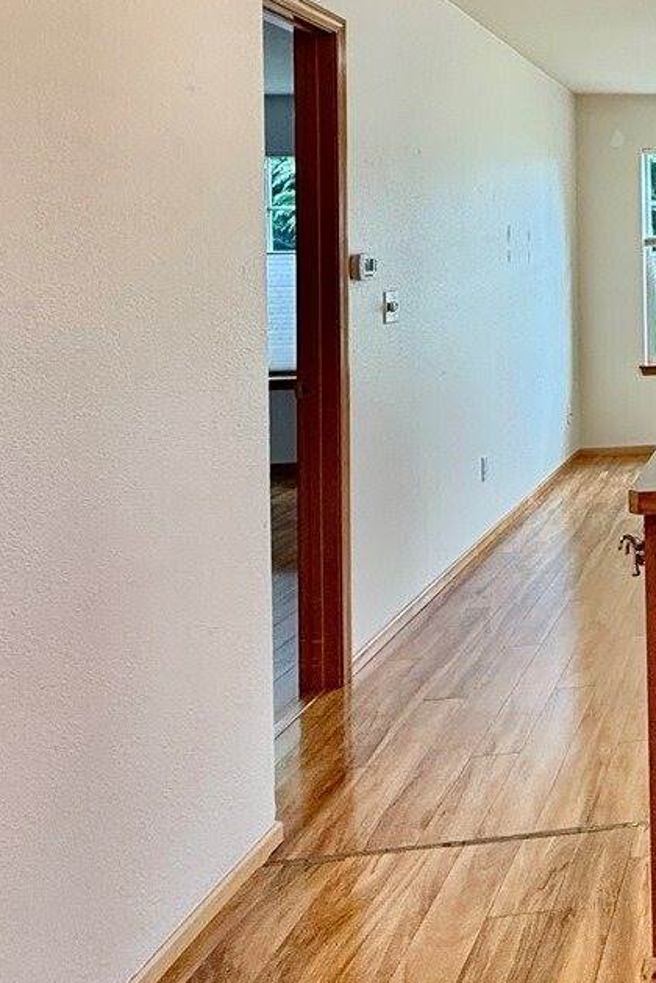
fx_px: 1011
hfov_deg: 27.6
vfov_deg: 49.6
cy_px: 232
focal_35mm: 37
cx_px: 922
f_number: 2.2
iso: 200
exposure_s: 1/120
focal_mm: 2.22
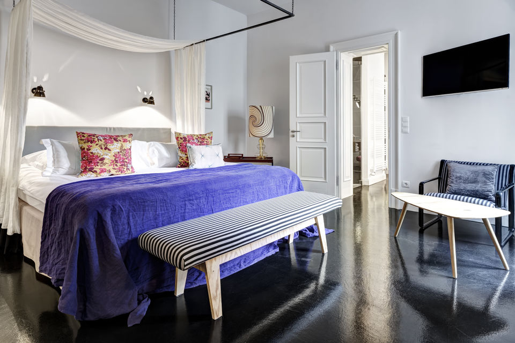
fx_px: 286
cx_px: 258
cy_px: 172
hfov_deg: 84.0
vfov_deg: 61.9
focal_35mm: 20
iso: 125
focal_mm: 20
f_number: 11
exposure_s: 10
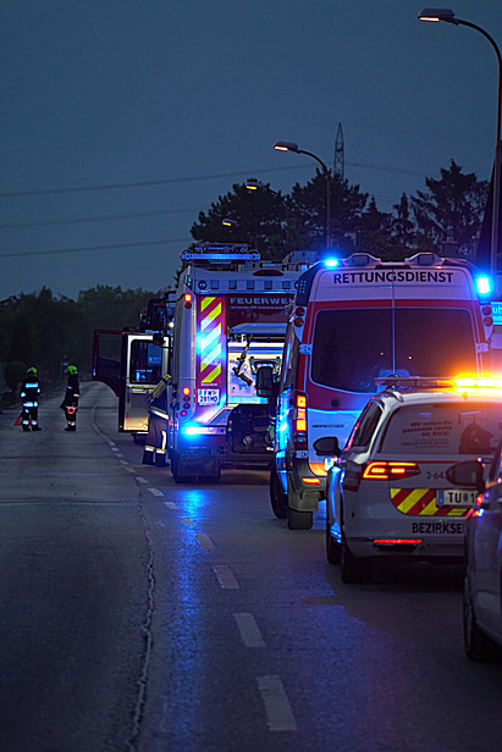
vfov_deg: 10.3
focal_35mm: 200
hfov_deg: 6.9
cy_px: 376
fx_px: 4181
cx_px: 251
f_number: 5.6
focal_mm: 200
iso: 4000
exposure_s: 1/320
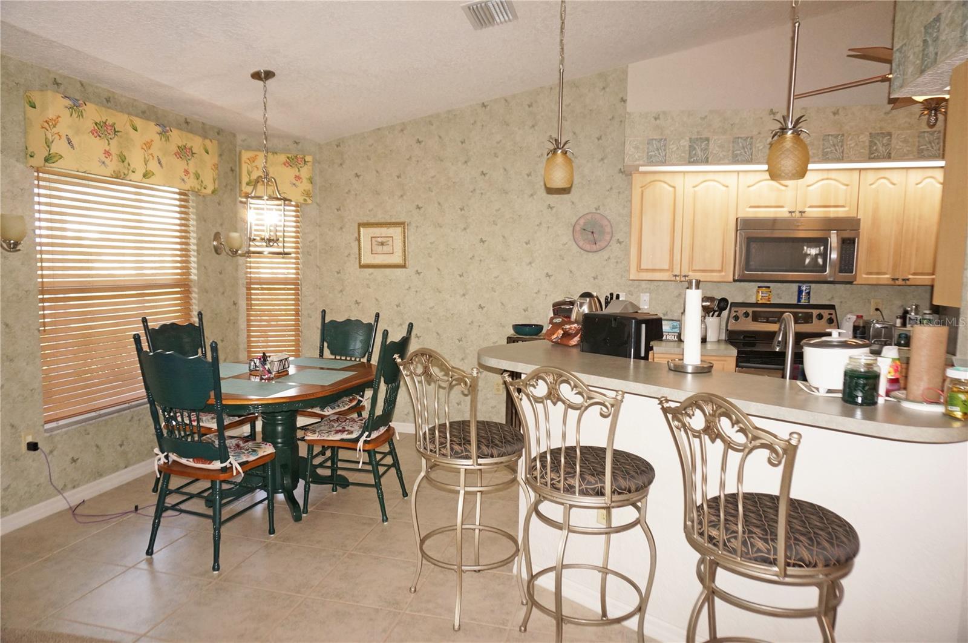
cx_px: 484
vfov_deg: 53.0
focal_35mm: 24
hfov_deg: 73.8
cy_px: 322
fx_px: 644
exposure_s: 1/160
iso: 640
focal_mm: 16
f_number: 4
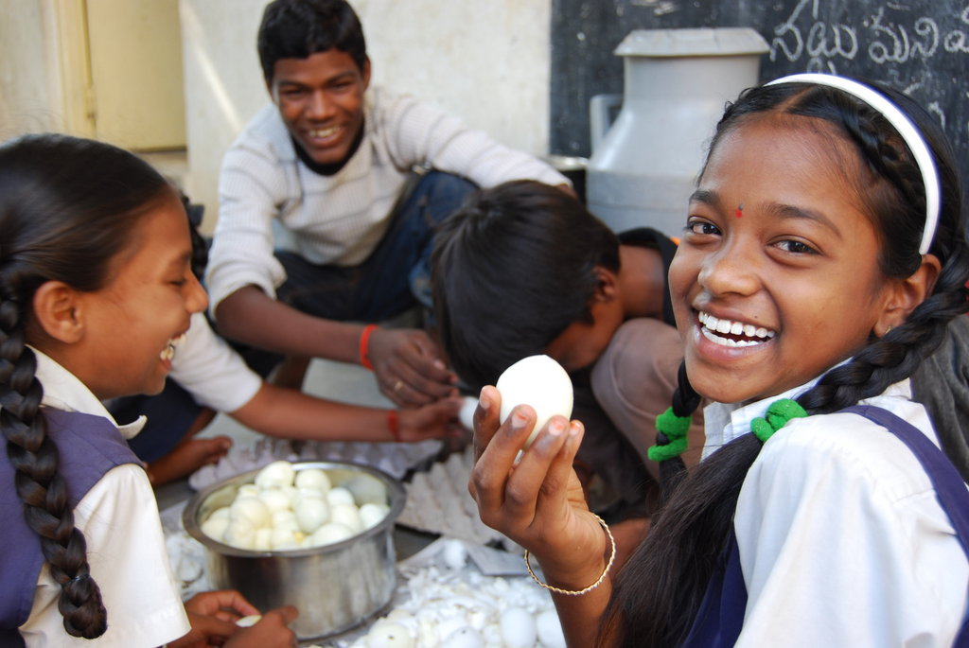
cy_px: 324
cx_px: 484
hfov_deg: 49.5
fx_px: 1051
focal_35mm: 39
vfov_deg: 34.3
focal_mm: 26
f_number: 4.5
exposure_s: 1/80
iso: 200
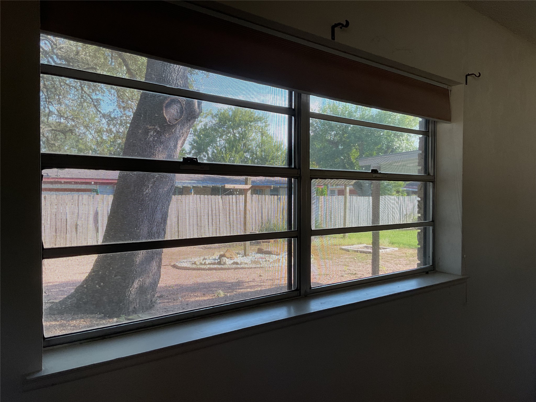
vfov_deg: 48.2
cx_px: 268
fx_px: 449
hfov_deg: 61.7
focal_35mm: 29
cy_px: 201
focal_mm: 3
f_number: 1.8
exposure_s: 1/100
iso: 32
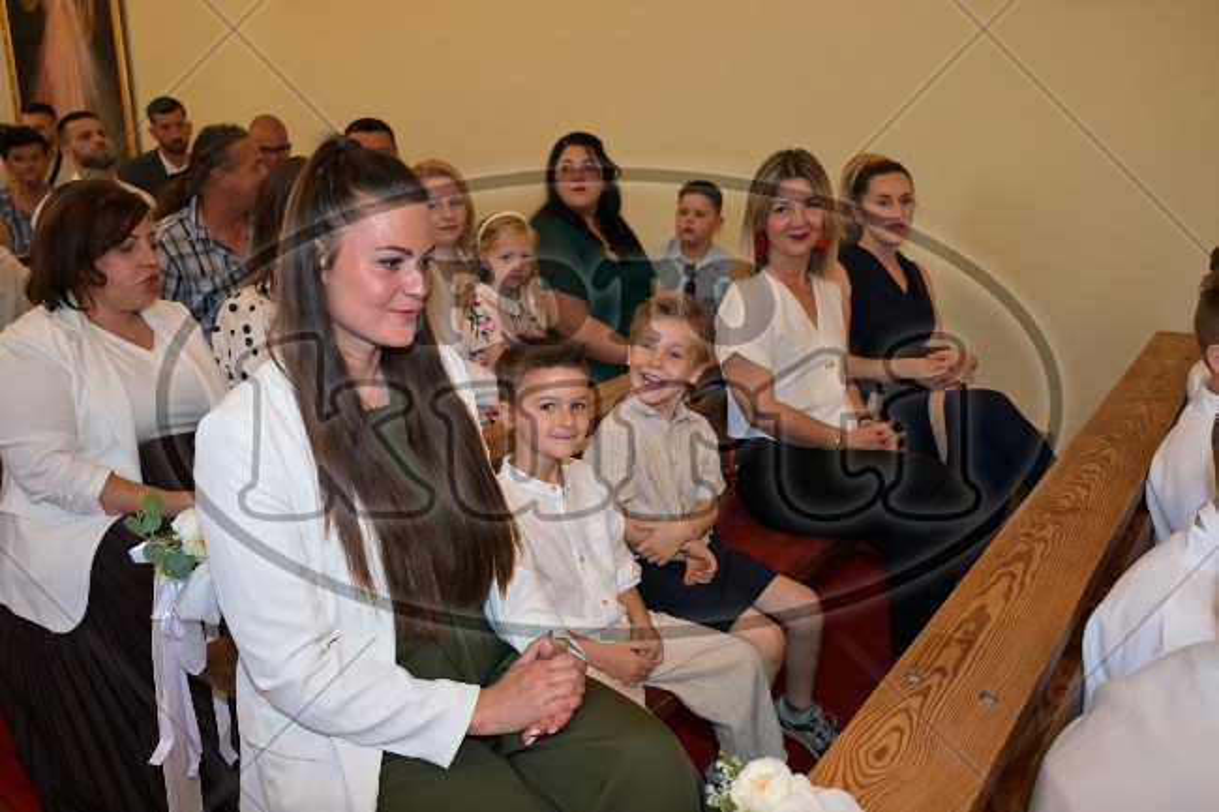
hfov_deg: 61.9
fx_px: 1016
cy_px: 406
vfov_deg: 43.6
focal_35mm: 30
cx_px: 610
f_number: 4.5
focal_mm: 30
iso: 3200
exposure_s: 1/100
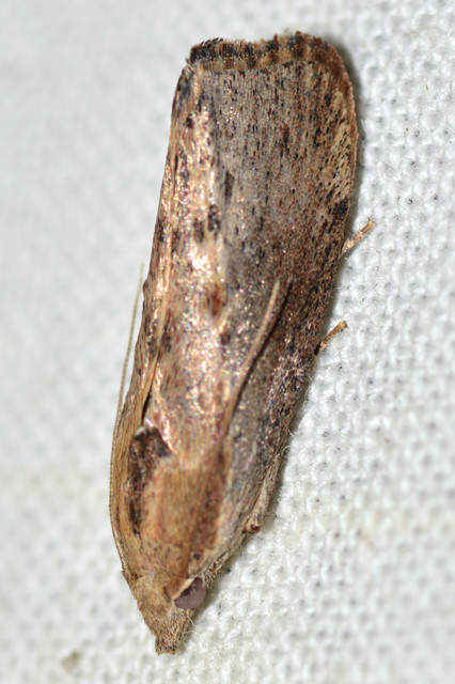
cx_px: 228
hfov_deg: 9.1
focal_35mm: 150
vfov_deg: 13.7
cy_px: 342
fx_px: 2847
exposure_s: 1/200
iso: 100
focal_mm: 100
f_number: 18
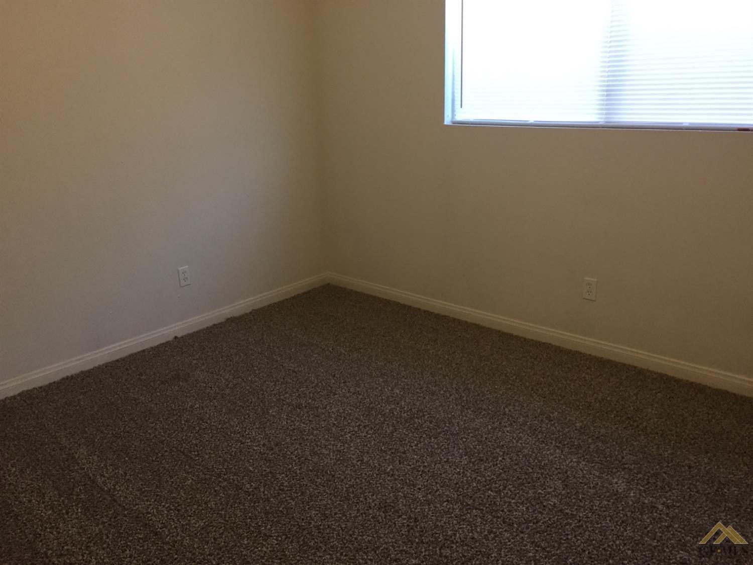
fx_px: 631
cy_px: 282
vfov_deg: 48.2
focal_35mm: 29
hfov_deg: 61.7
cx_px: 376
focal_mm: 4.15
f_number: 2.2
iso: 50
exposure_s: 1/30
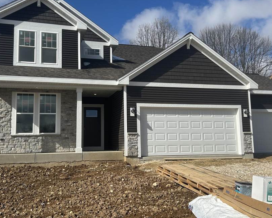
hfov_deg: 45.8
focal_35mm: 40
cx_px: 140
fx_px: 322
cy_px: 103
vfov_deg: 37.3
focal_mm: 5.7
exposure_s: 1/6211
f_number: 1.5
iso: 50
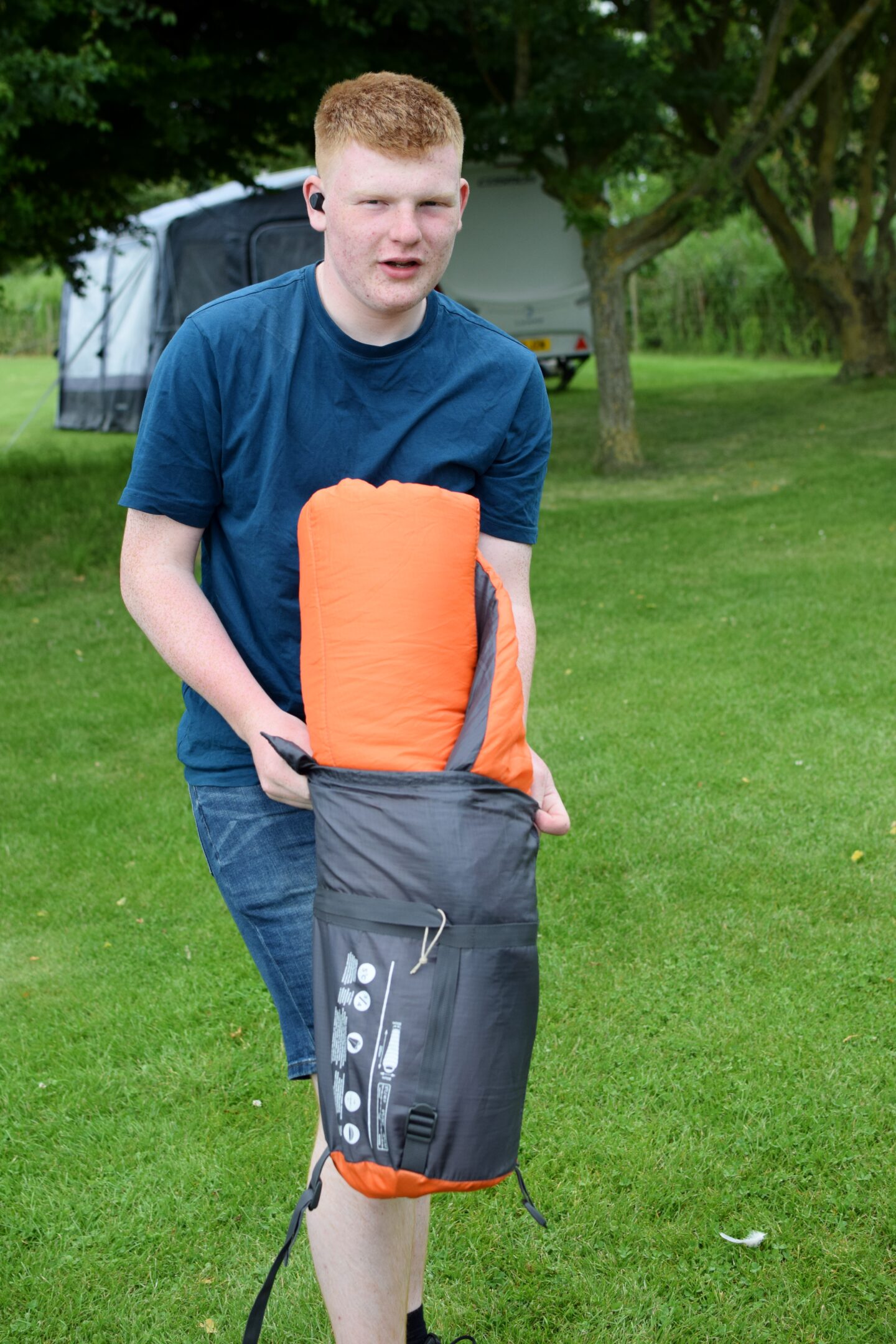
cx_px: 448
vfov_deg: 37.9
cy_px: 672
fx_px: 1960
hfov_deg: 25.8
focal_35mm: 52
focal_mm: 35
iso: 400
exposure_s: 1/1000
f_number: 4
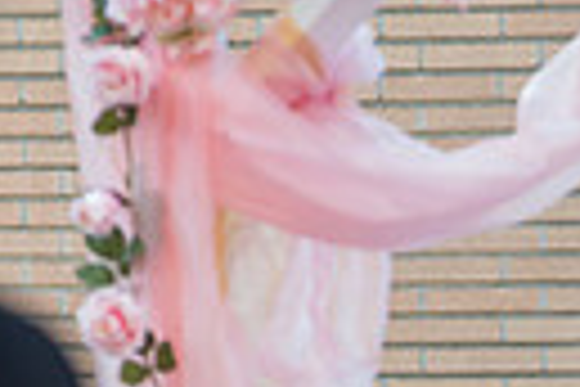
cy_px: 853
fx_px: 15240
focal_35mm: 946
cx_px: 454
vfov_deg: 1.5
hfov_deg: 2.2
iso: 640
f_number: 5.6
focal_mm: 200
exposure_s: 1/125
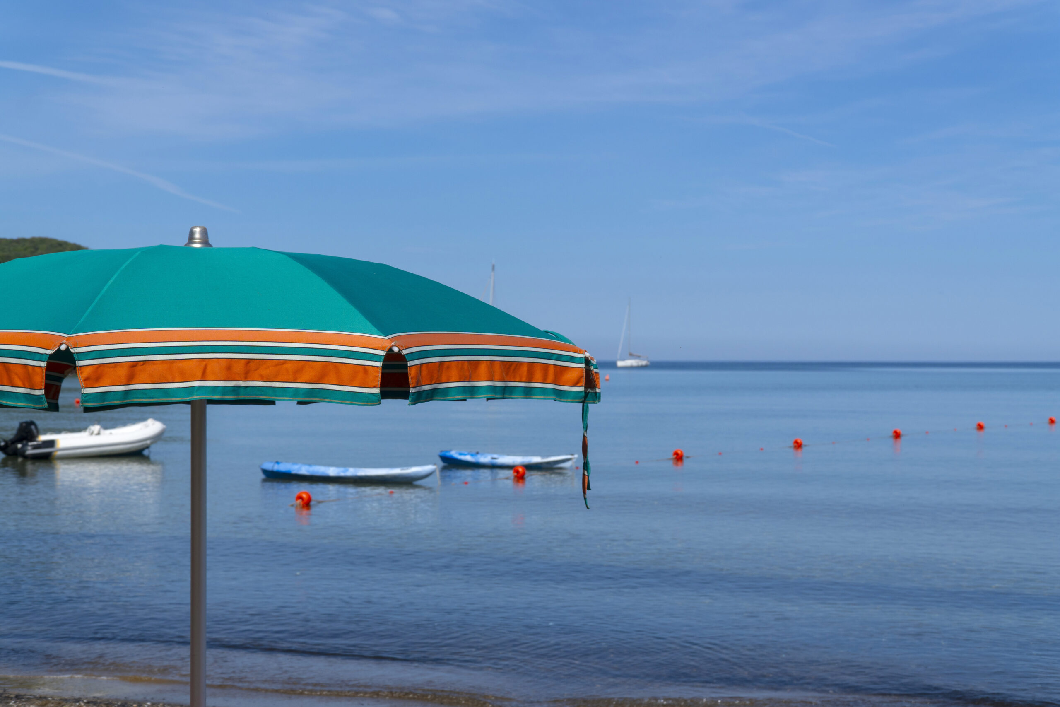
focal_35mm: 48
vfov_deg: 28.1
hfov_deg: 41.1
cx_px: 530
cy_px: 354
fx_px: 1413
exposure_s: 1/1600
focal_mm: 32
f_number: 5.6
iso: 100
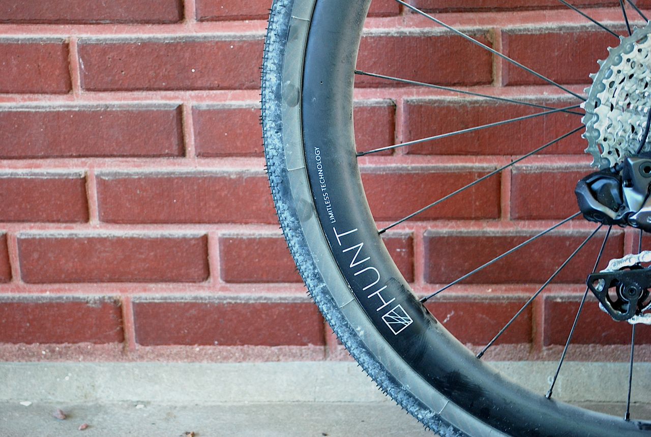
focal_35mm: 66
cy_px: 218
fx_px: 1196
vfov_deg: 20.7
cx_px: 326
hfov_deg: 30.5
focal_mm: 44
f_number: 5.3
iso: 400
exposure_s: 1/40
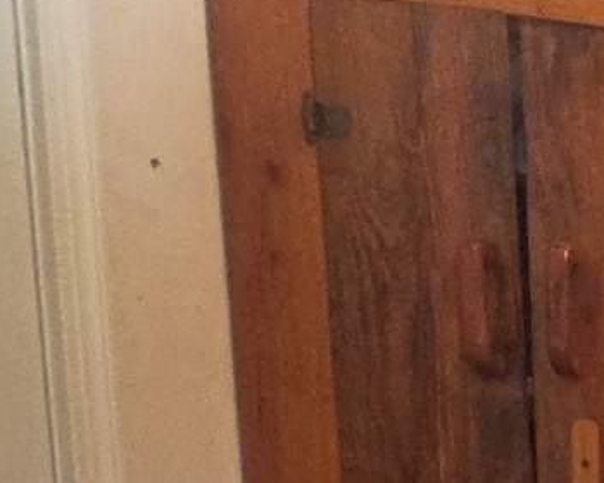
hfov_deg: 17.4
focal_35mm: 58
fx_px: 1037
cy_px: 678
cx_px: 1310
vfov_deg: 22.5
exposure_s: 1/60
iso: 400
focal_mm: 2.2
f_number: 2.2
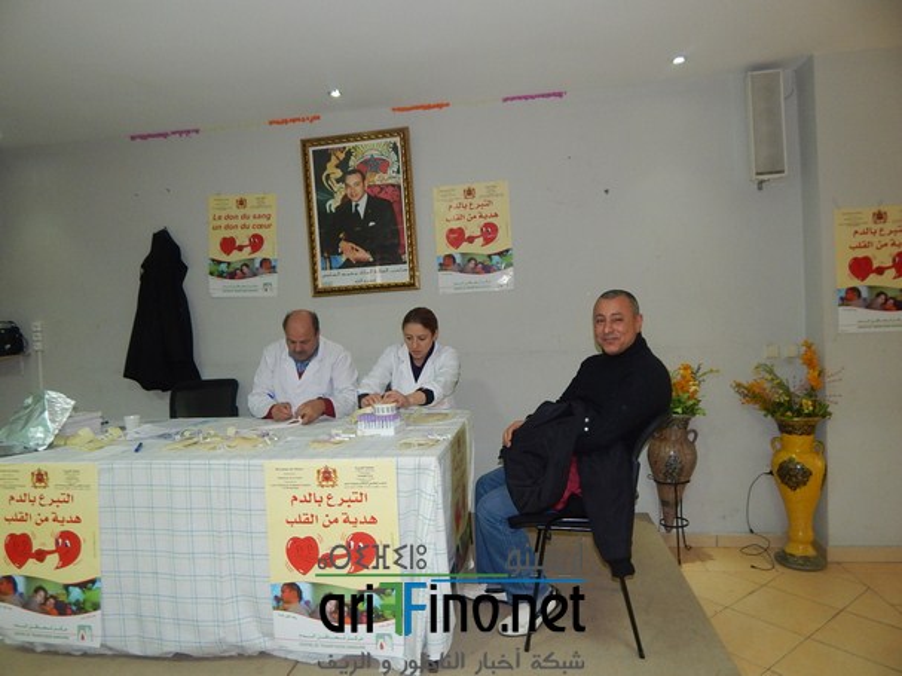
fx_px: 573
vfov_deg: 61.1
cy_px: 338
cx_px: 451
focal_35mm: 22
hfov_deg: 76.4
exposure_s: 1/30
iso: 200
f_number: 3
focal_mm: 4
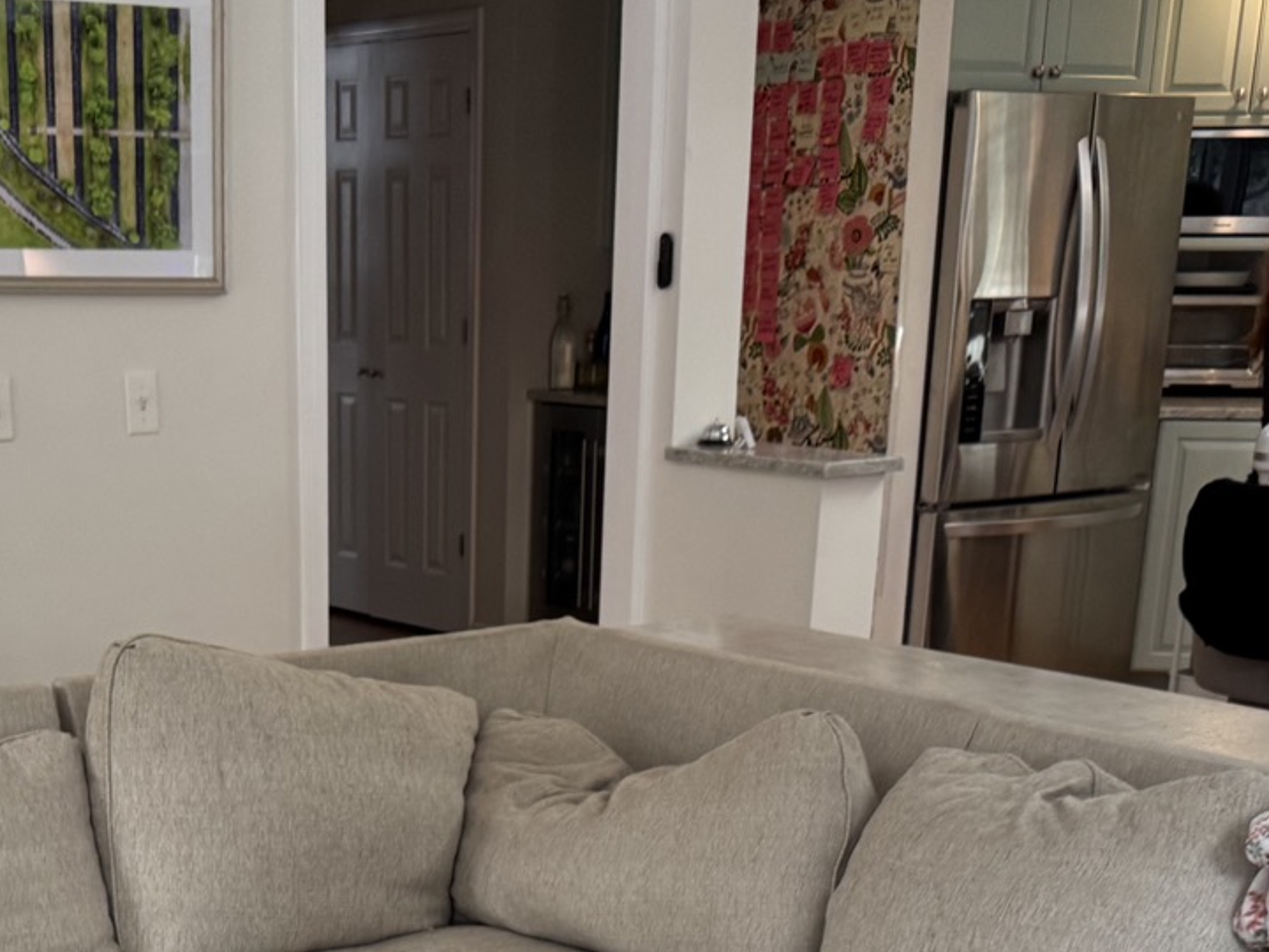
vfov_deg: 21.3
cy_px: 1144
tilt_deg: -20.3
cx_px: 326
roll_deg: +1.7
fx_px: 2346
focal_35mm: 64
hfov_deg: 29.8
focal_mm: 6.76
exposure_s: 1/120
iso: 125
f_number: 1.78
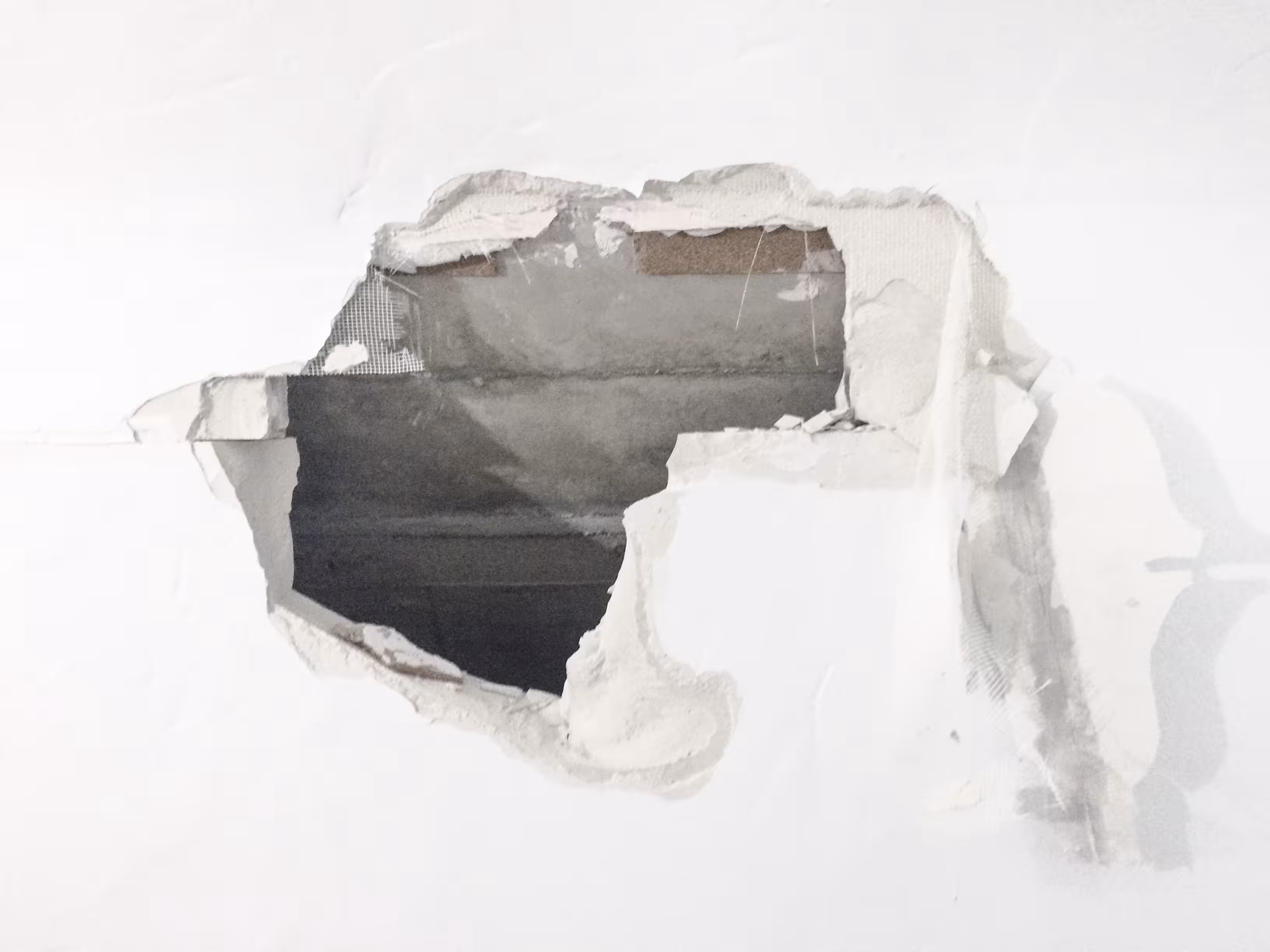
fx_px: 1064
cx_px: 635
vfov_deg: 48.2
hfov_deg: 61.7
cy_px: 476
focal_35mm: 29
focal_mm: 4.15
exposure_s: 1/20
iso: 250
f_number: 2.2
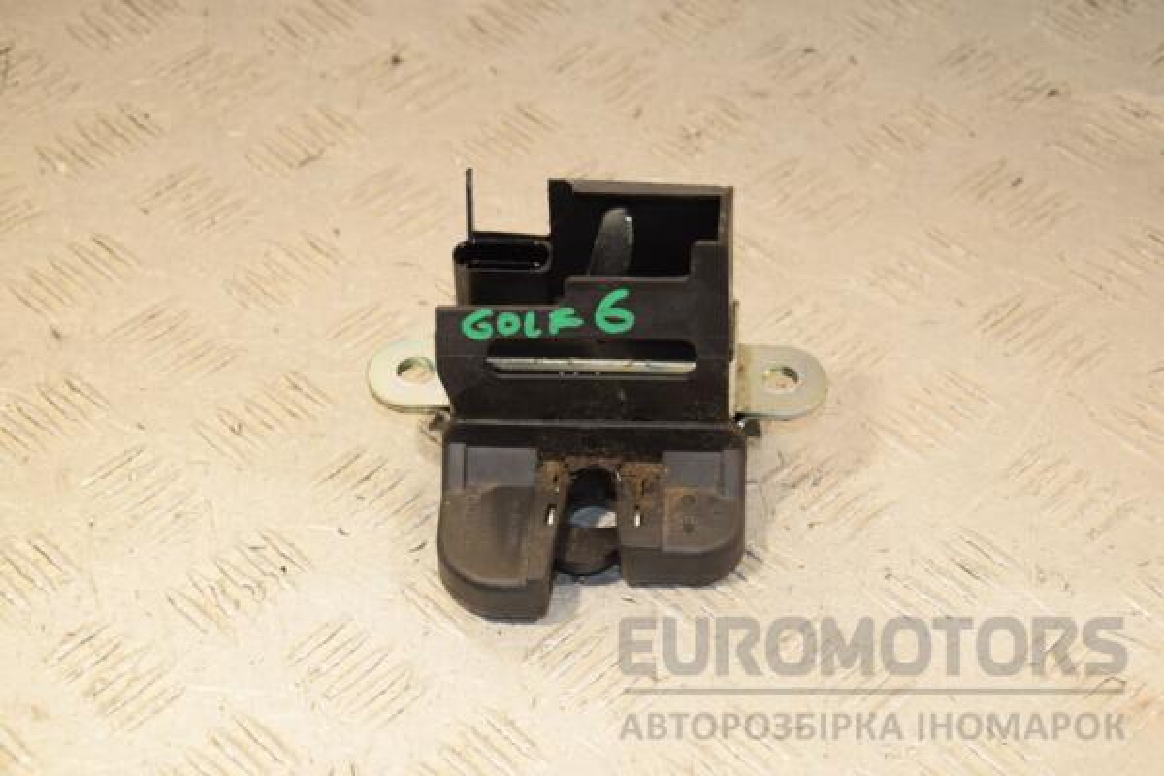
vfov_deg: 15.7
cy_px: 388
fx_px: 2813
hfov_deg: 23.4
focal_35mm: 87
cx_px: 582
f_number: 7.1
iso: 800
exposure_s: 1/200
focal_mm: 58
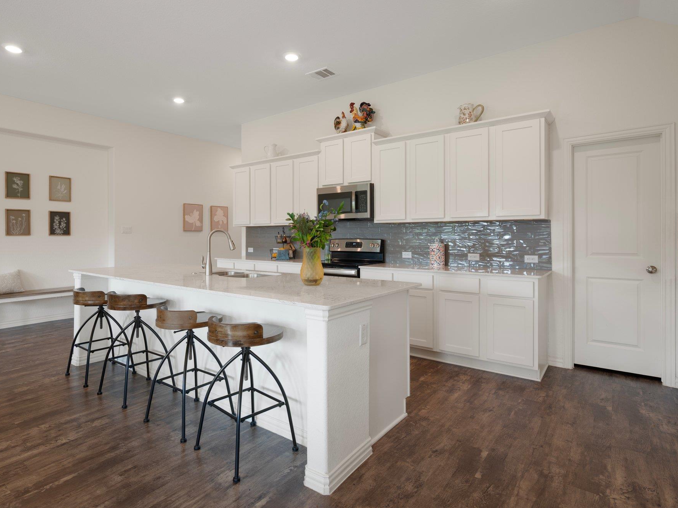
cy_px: 248
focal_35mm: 20
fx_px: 383
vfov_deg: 67.1
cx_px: 304
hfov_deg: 82.8
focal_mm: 17.5
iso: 100
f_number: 8
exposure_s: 1/1.67
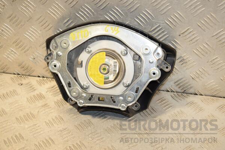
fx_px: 394
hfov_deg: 31.9
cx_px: 112
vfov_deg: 21.6
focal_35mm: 63
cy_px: 75
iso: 800
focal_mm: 42
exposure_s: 1/200
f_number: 6.3
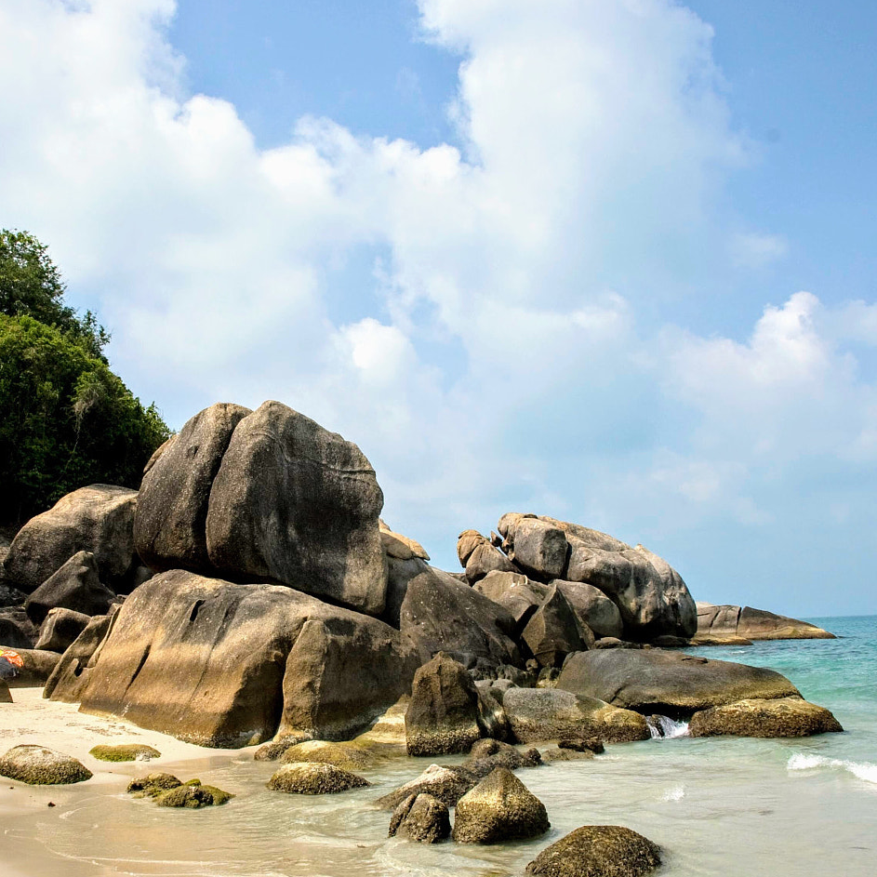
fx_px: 1118
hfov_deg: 42.2
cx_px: 289
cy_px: 466
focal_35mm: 39
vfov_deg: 42.8
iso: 160
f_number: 11
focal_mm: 18
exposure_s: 1/500
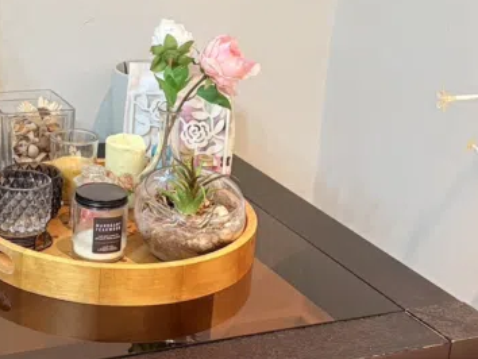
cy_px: 134
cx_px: 143
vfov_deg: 30.8
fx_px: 649
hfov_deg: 39.7
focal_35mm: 47
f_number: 1.6
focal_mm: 5.96
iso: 200
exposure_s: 1/50
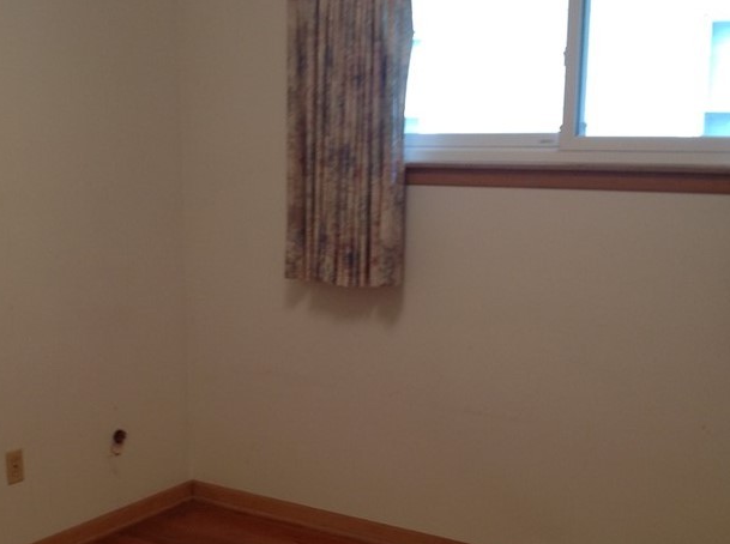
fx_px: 1242
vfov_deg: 24.5
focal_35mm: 59
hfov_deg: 32.6
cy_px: 381
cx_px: 273
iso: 50
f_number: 2.4
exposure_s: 1/24
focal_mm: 4.28
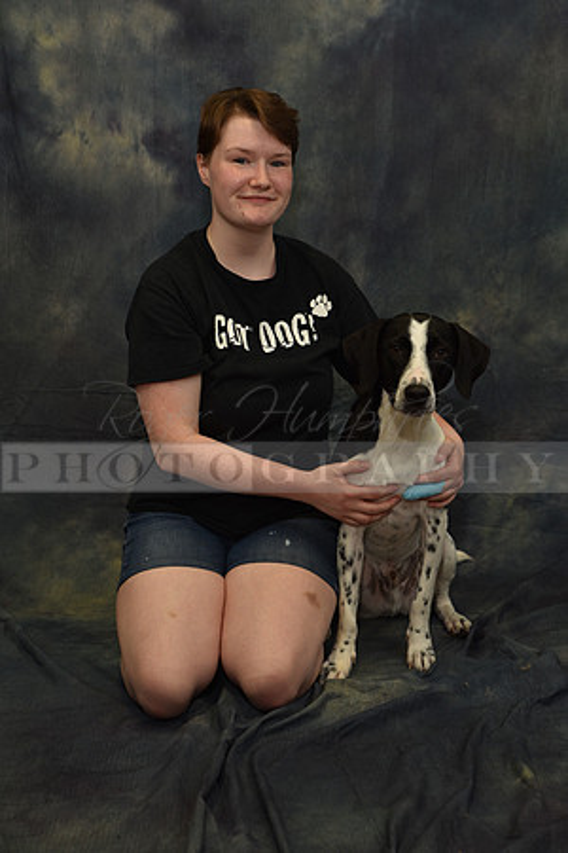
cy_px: 426
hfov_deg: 28.1
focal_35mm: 48
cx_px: 284
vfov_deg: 41.1
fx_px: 1136
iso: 200
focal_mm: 48
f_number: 5
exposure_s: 1/60
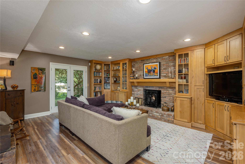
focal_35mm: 16
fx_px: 109
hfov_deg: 96.7
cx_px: 122
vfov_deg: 73.8
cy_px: 82
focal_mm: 16
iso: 320
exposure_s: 1/20
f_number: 7.1
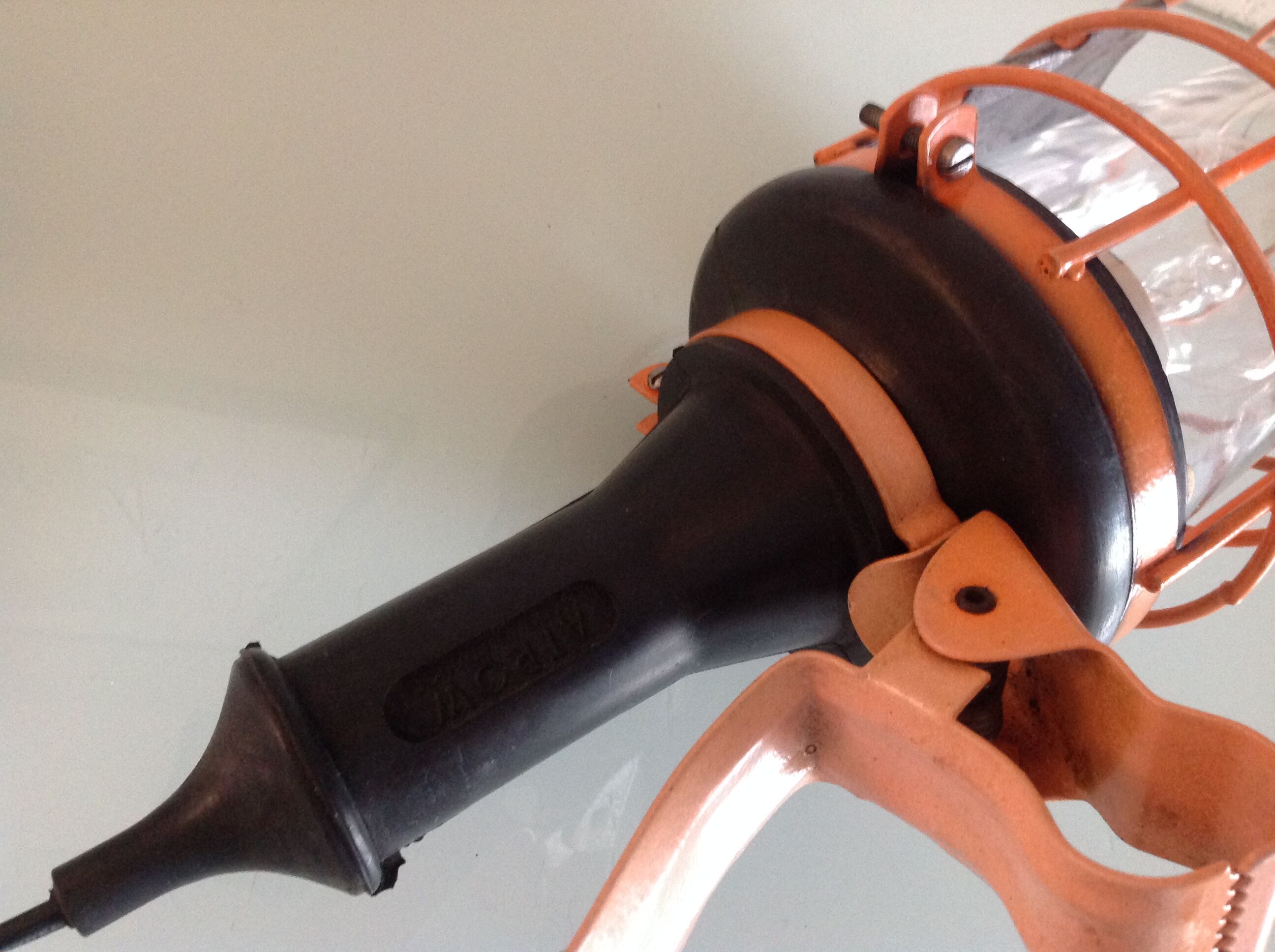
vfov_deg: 40.6
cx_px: 638
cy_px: 476
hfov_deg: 52.7
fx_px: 1287
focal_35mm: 35
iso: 320
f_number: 2.4
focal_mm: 4.28
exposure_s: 1/17
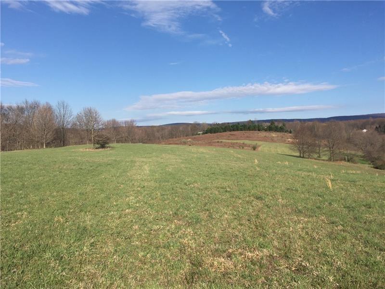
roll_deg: -0.3
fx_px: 323
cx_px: 192
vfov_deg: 48.2
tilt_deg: -2.7
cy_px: 144
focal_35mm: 29
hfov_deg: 61.7
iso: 32
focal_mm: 4.15
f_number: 2.2
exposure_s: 1/2475
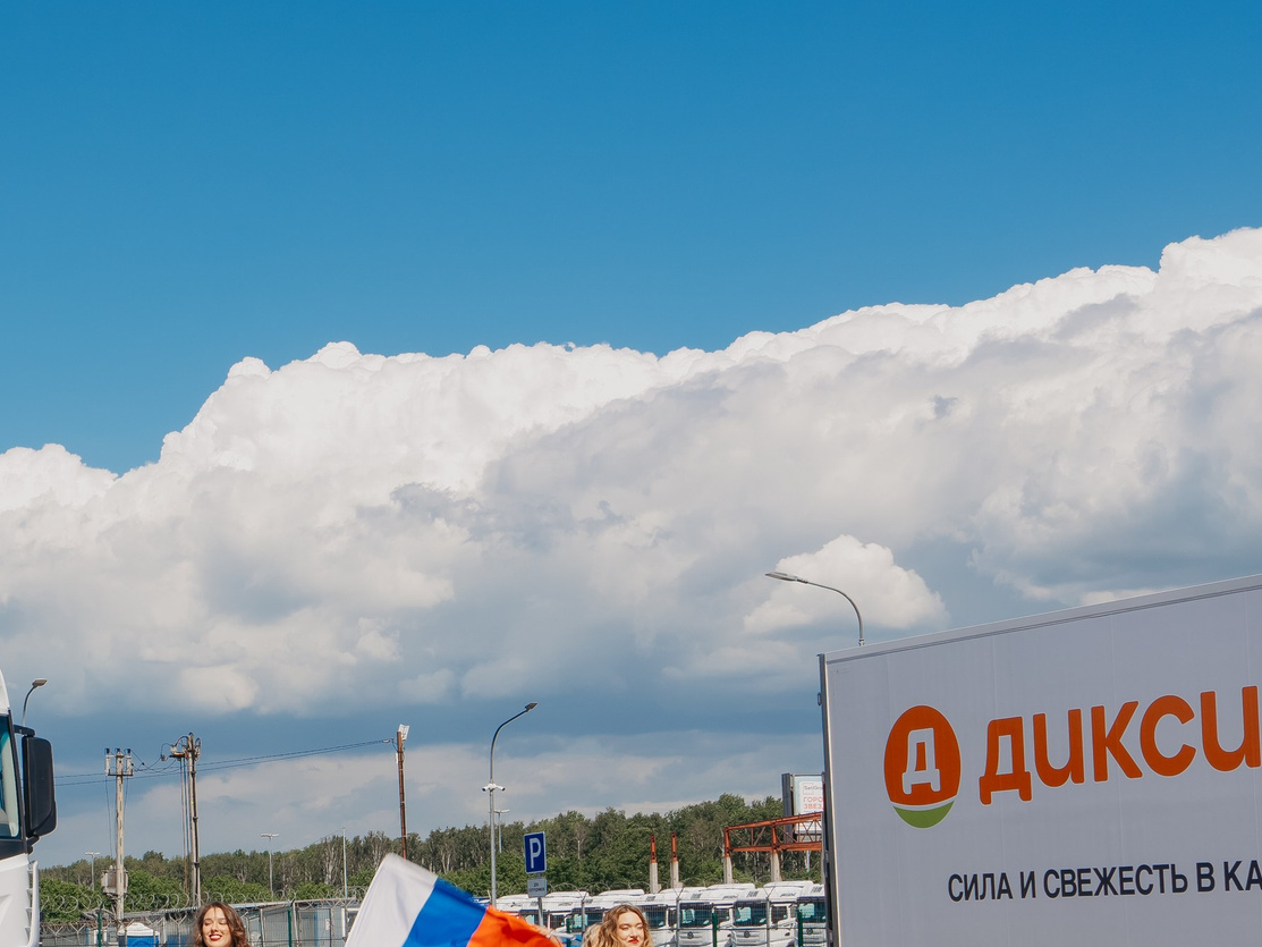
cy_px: 852
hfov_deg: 25.3
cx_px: -28
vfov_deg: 19.8
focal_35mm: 73
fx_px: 2662
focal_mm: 33
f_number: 13
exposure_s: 1/125
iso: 160
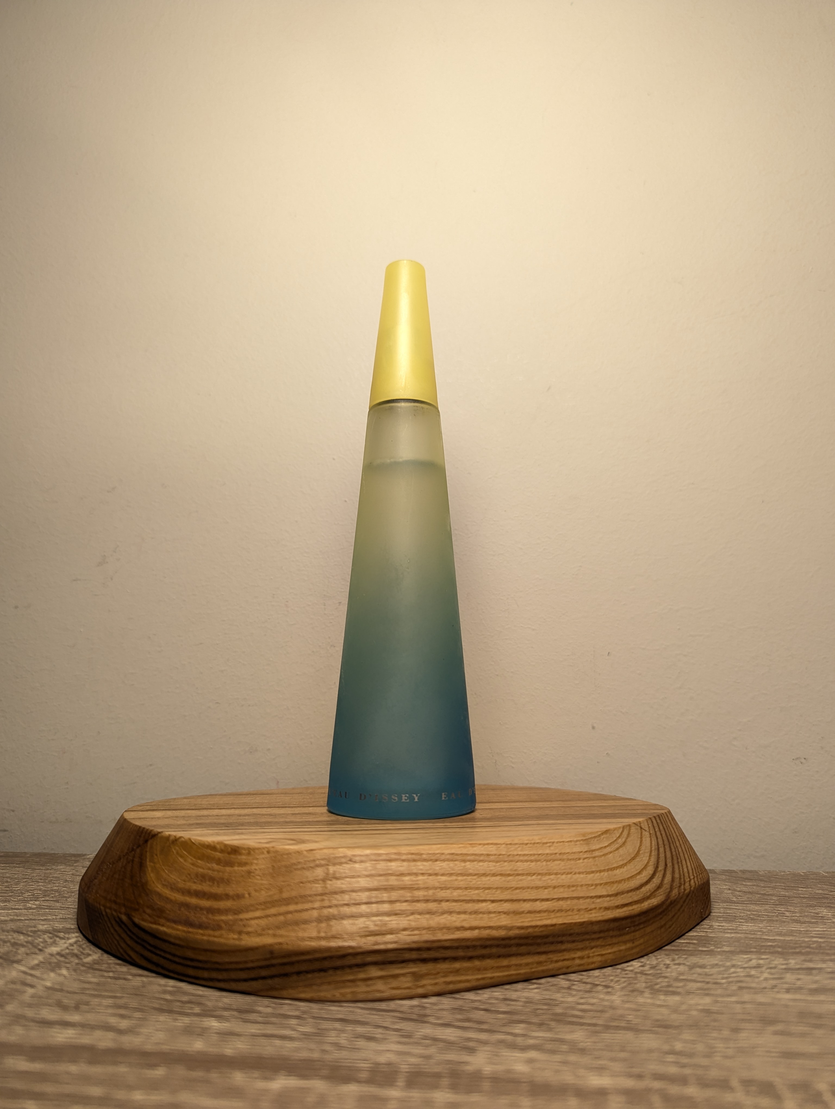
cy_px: 554
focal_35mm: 24
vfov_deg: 71.5
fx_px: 770
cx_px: 418
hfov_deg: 56.9
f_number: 1.85
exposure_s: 1/90
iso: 109
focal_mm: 6.81
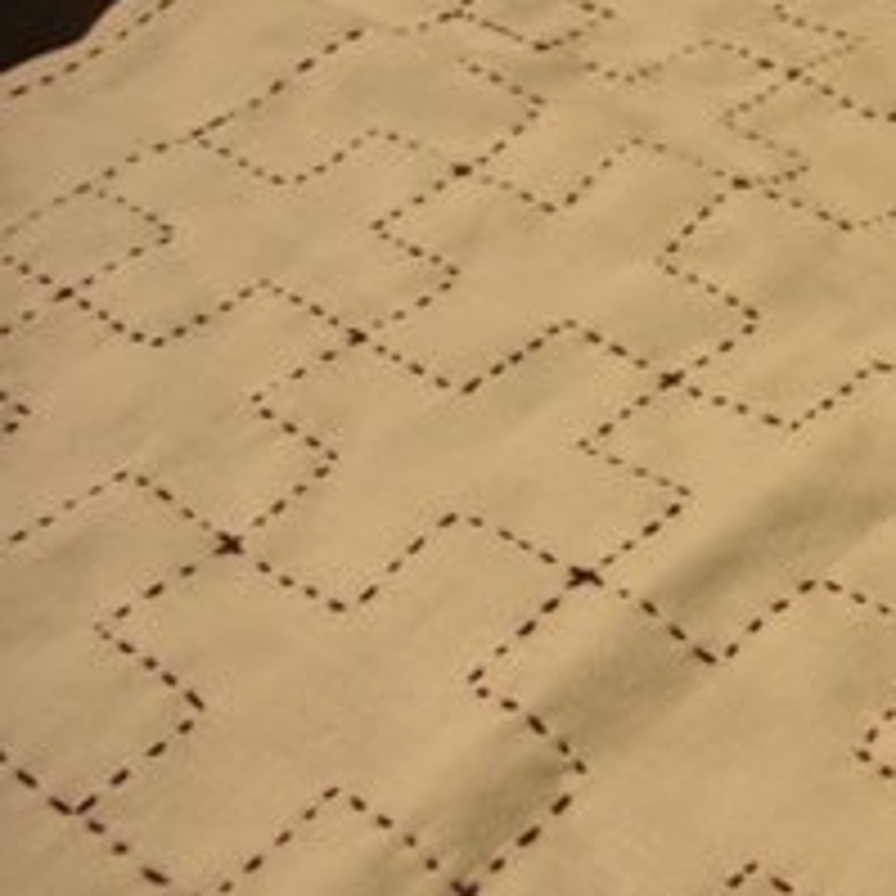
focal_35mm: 63
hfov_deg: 26.2
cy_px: 491
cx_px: 846
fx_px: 1845
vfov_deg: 27.3
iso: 100
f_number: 2.8
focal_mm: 6.1
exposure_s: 1/20
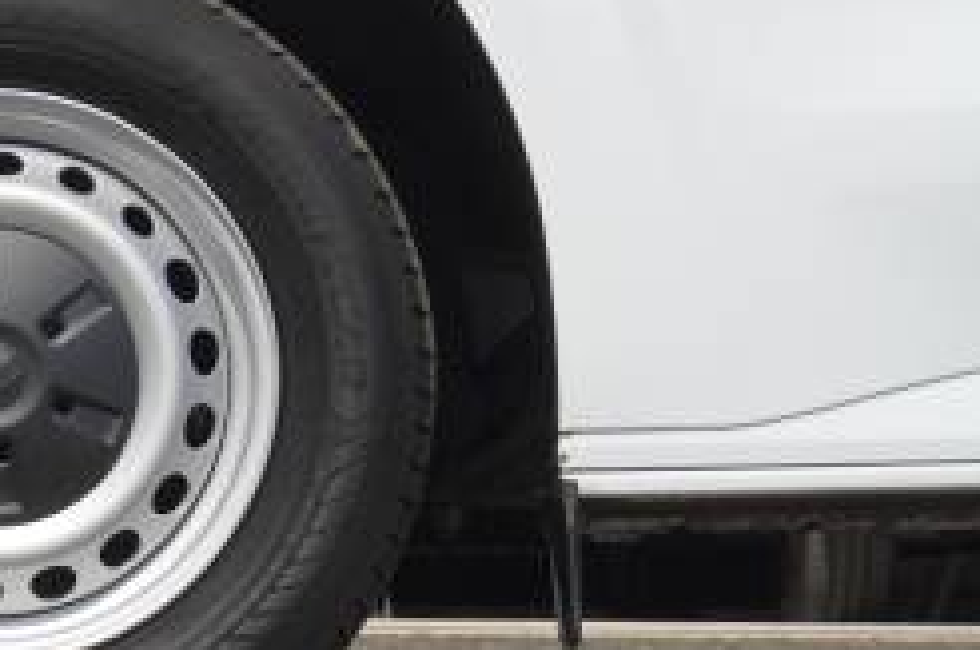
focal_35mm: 160
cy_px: 235
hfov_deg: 12.7
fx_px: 4355
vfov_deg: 8.5
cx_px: -16
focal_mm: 41
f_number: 6.3
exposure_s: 1/400
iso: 100
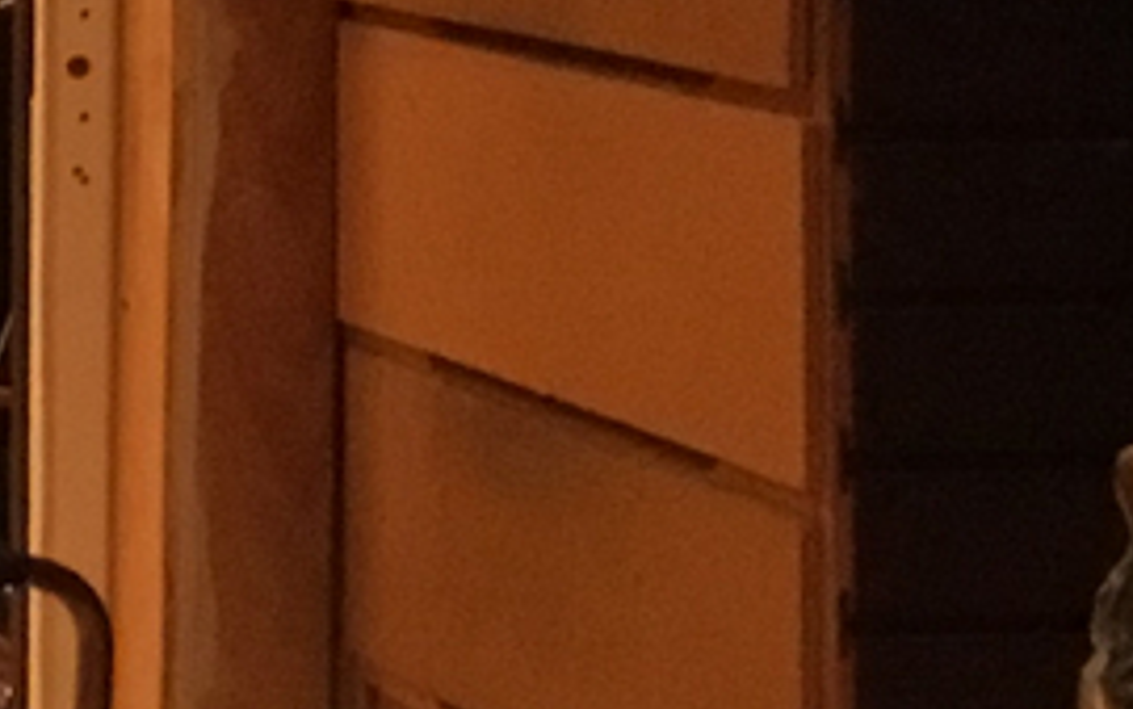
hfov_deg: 10.5
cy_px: -256
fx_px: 5406
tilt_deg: -2.1
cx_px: -1460
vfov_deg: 7.4
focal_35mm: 175
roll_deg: -0.4
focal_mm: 3.3
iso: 200
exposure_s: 1/20
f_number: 2.4
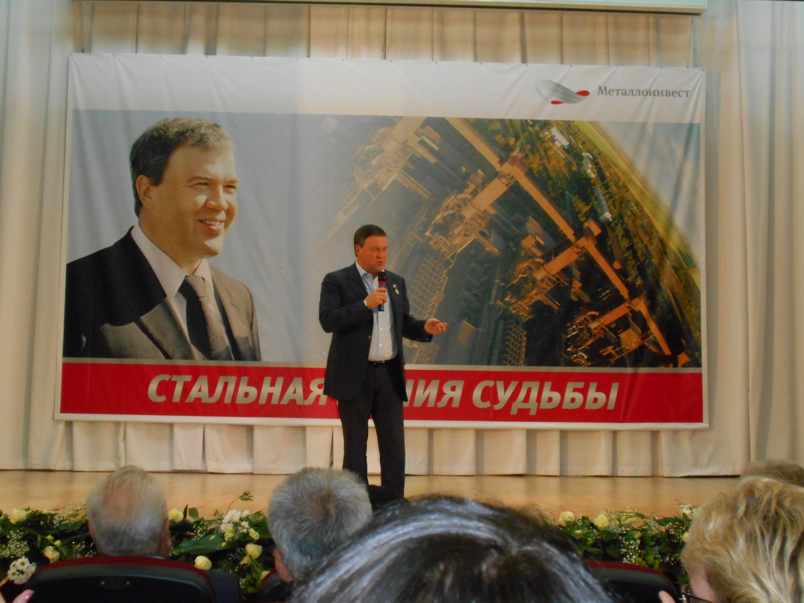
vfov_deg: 25.2
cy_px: 302
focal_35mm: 58
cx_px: 402
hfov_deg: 33.2
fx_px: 1347
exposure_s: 1/60
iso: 640
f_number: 4.9
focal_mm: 10
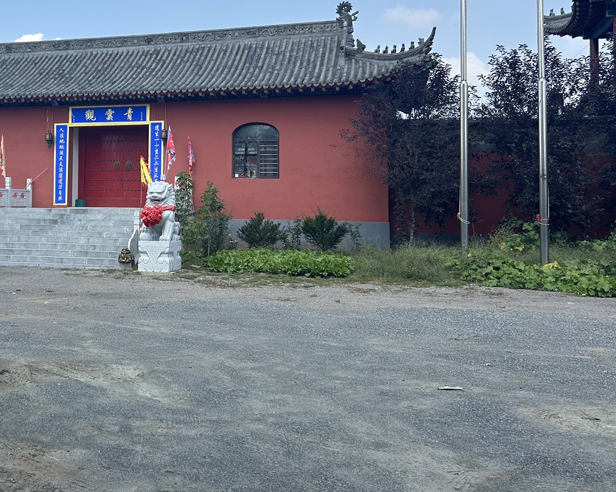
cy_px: 163
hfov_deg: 41.0
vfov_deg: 34.6
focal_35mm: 43
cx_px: 116
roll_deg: -1.3
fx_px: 784
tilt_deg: +3.1
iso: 50
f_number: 1.5
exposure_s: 1/2994
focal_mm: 5.7
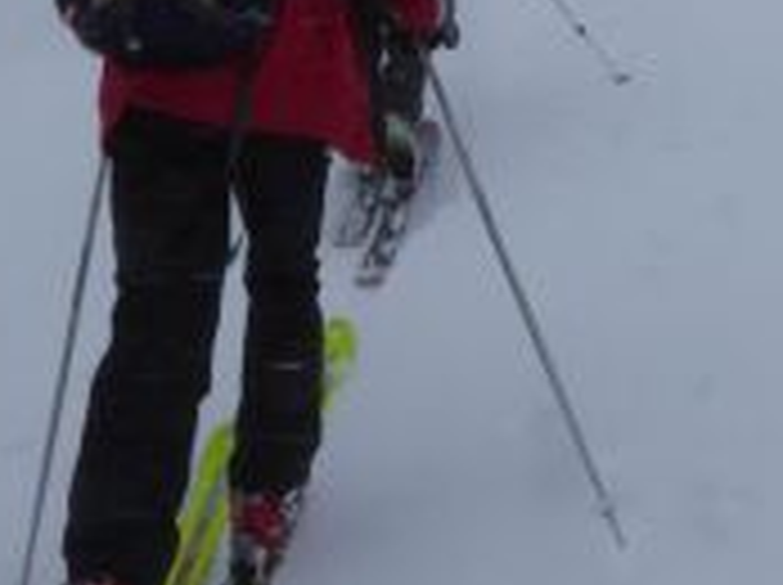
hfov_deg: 32.0
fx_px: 1333
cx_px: 610
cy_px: -94
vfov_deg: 23.0
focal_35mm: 59
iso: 100
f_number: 8
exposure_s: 1/500
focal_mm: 4.3
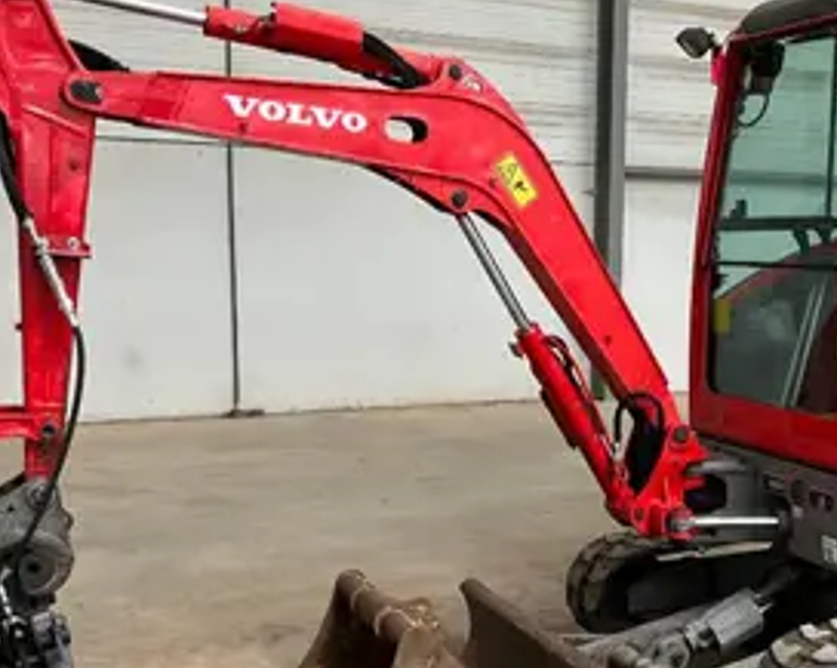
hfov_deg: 36.8
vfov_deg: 30.1
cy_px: 422
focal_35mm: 50
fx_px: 1237
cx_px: 588
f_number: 1.8
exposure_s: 1/60
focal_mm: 3
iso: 80
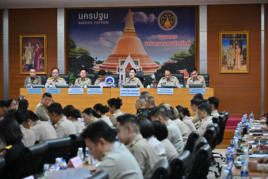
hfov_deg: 23.6
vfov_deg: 15.9
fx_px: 640
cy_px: 90
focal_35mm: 86
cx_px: 134
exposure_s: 1/400
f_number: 4
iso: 3200
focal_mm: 86
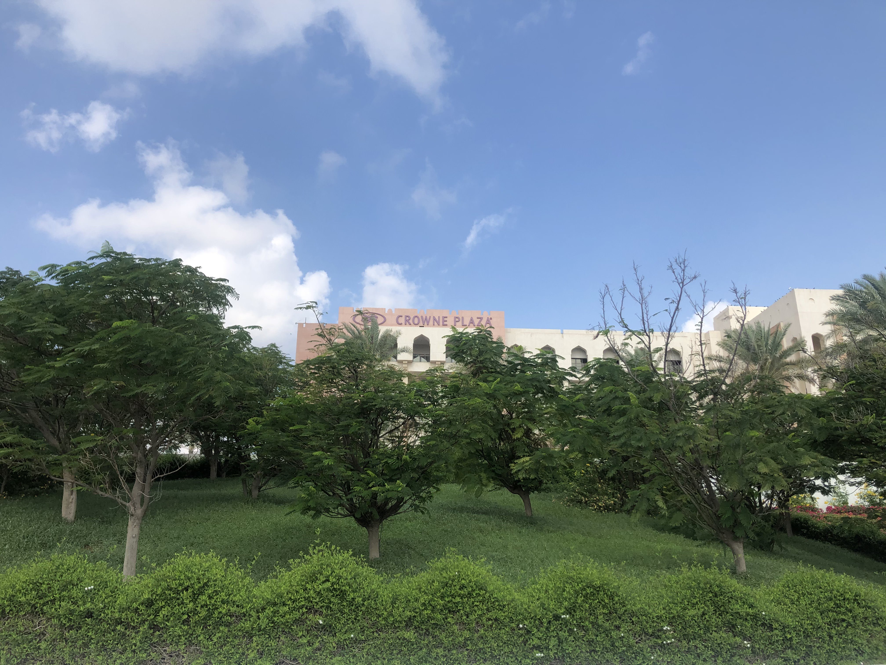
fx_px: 717
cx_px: 443
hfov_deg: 63.4
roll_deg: -0.4
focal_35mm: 28
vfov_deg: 49.7
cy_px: 332
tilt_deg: +18.0
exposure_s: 1/1919
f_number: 1.8
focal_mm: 3.99
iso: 20
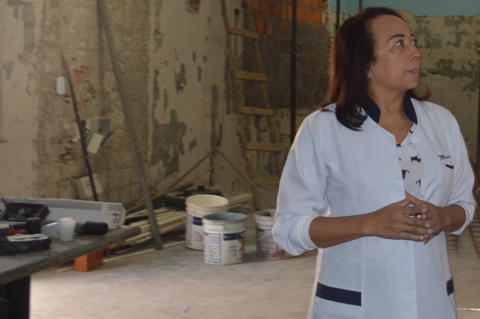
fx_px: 786
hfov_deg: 31.7
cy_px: 42
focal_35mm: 59
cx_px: 464
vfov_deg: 22.5
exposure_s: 1/60
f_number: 4
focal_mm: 18
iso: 400
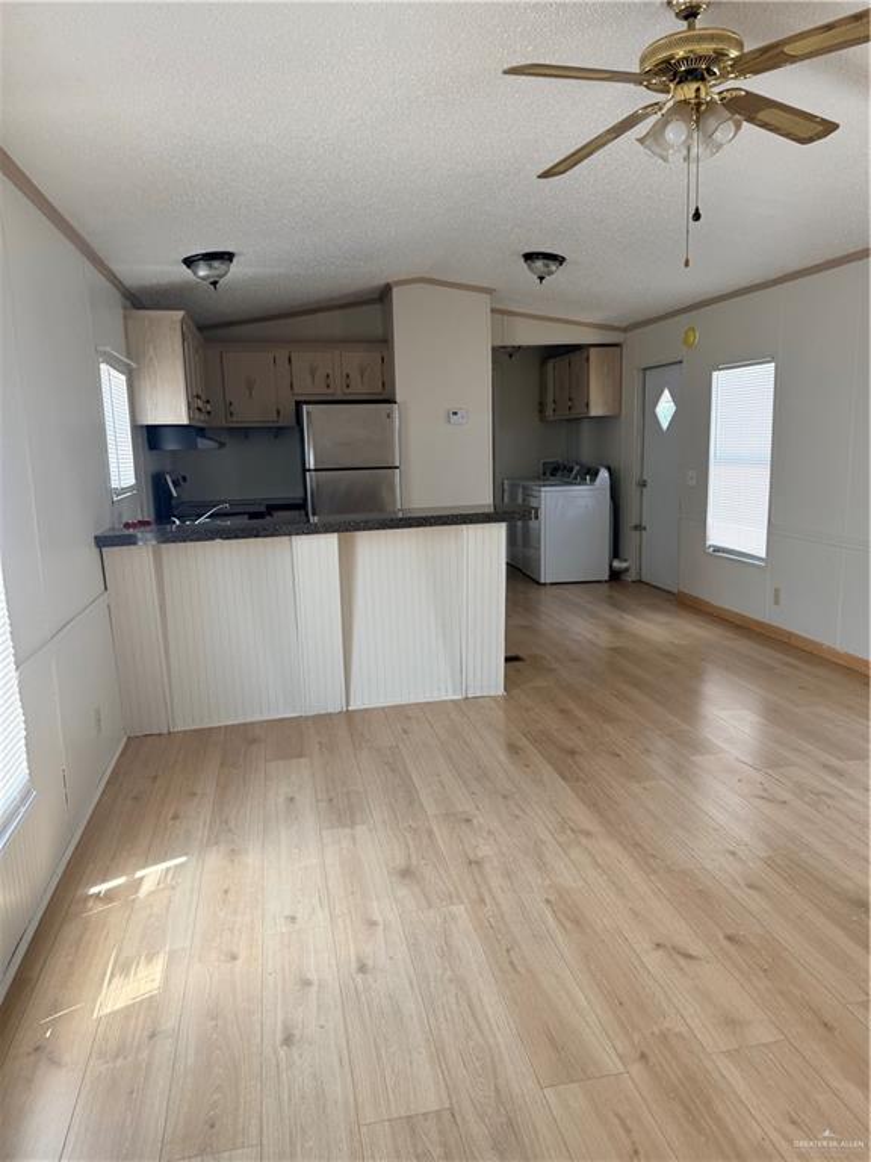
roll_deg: +3.3
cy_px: 581
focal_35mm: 24
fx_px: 805
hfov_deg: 56.8
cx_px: 436
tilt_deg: -7.3
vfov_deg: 71.6
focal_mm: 6.76
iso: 100
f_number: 1.78
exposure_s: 1/317
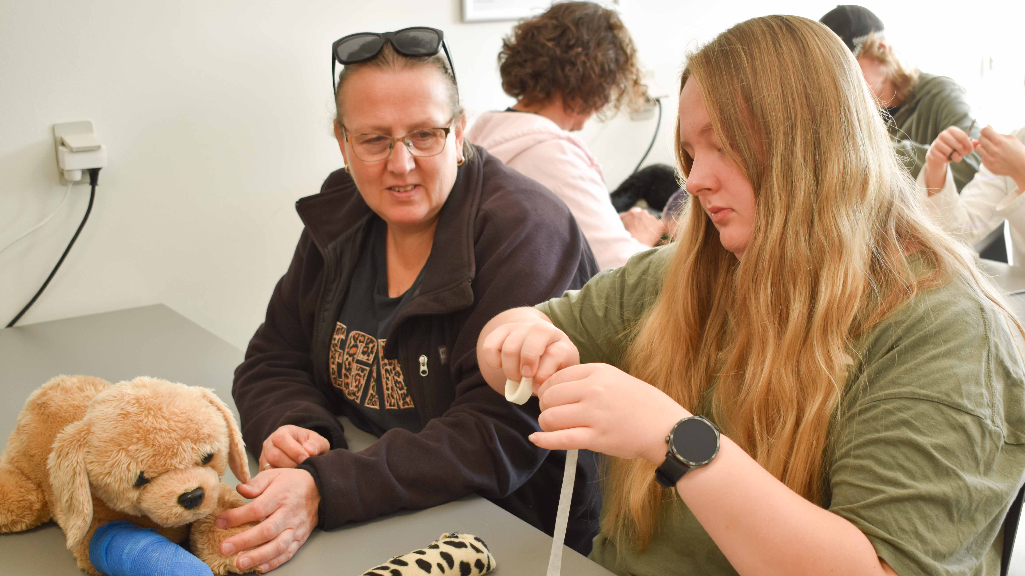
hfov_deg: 42.9
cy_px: 328
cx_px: 512
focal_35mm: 48
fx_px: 1305
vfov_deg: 24.9
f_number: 4.2
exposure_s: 1/80
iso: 400
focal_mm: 30
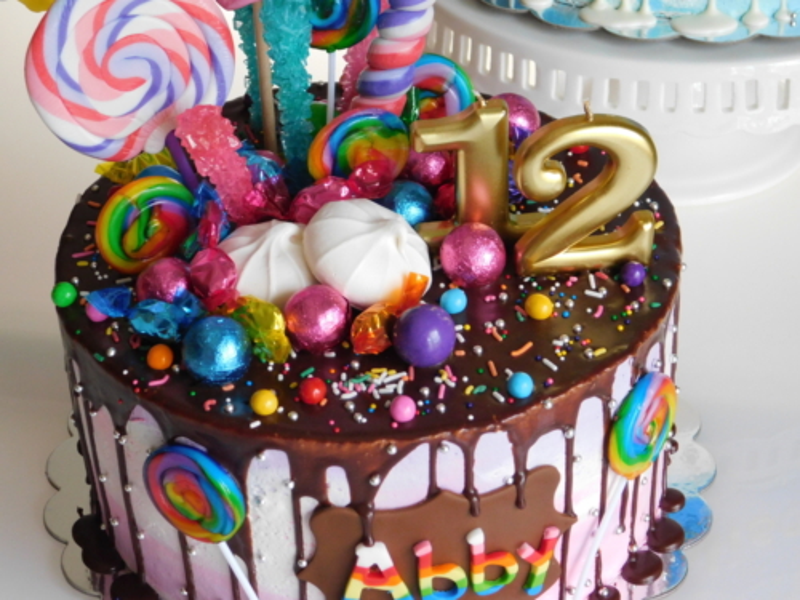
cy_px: 300
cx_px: 400
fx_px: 2103
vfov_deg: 16.2
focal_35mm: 91
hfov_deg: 21.5
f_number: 4.5
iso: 500
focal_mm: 16.1
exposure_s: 1/30
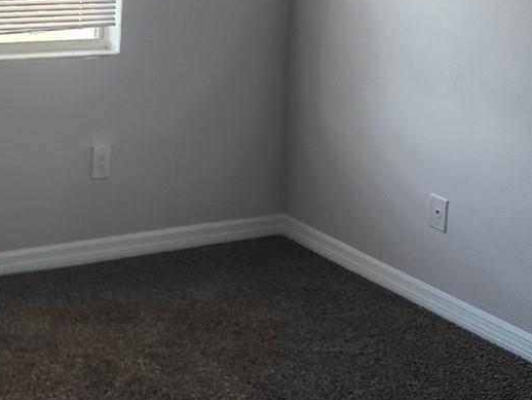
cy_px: -54
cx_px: 5
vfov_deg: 19.7
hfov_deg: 26.0
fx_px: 1092
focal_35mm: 71
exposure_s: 1/180
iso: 125
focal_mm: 6.4
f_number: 1.8
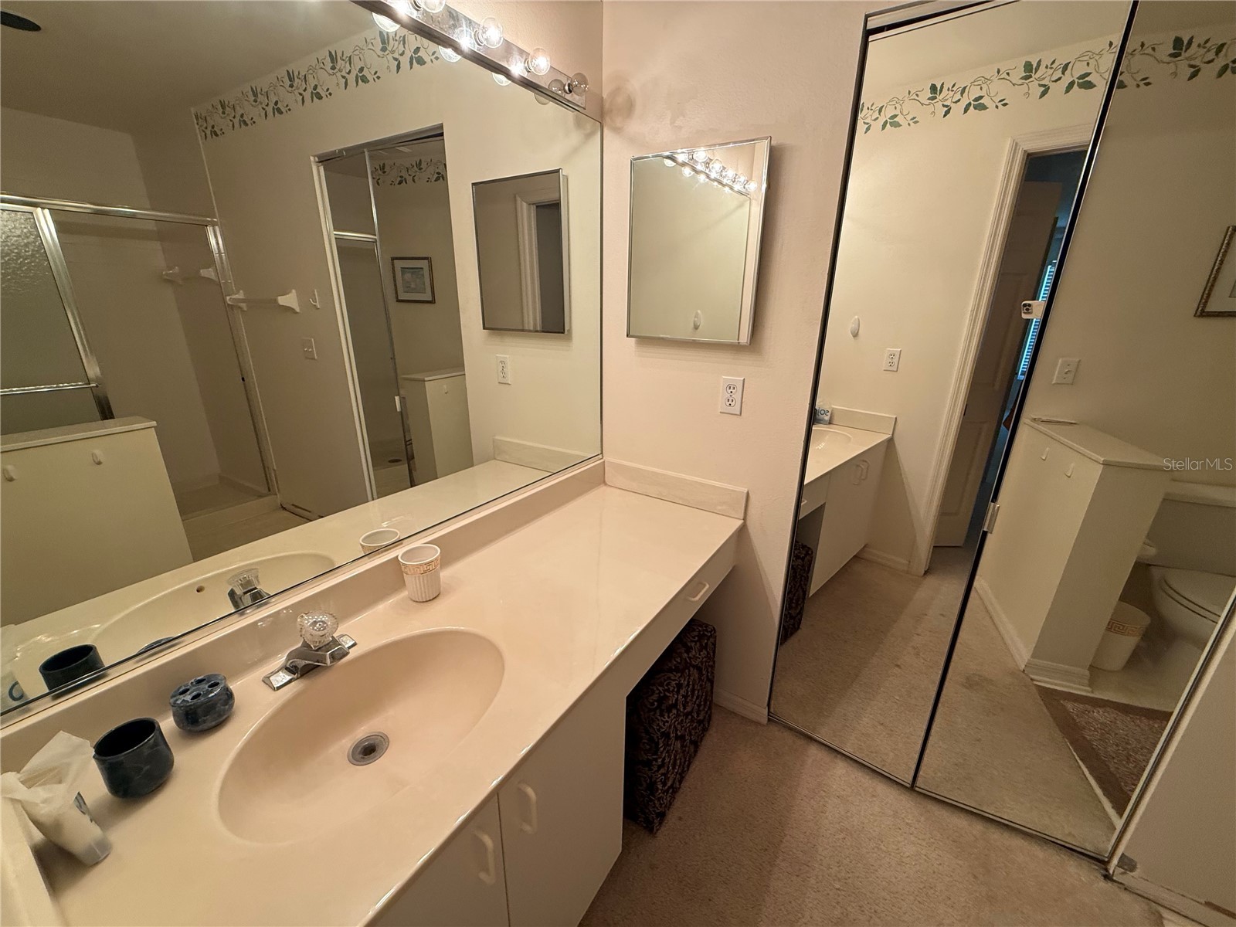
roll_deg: -1.4
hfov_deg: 102.1
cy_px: 464
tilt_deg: -18.6
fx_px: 500
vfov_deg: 85.7
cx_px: 618
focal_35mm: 14
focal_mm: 2.22
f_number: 2.2
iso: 160
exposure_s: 1/120
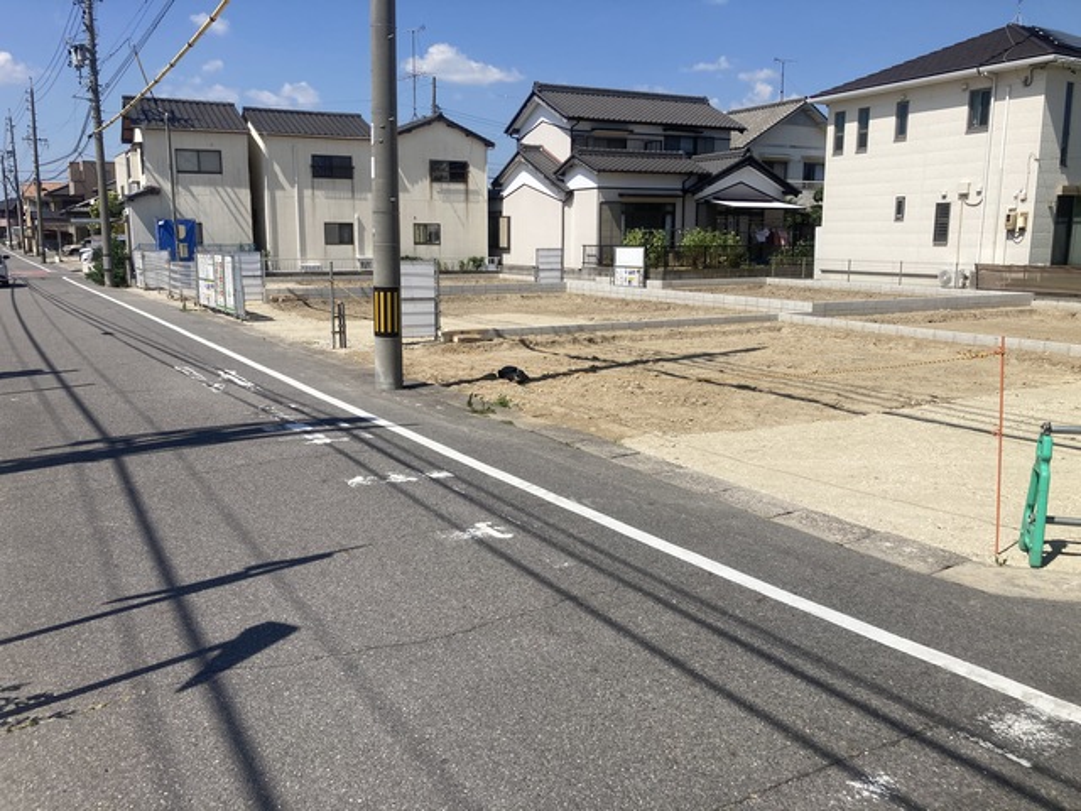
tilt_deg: -10.4
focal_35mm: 28
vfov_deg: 49.7
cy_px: 406
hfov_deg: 63.4
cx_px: 540
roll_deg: -0.8
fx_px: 874
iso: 20
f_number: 1.8
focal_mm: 3.99
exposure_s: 1/3247
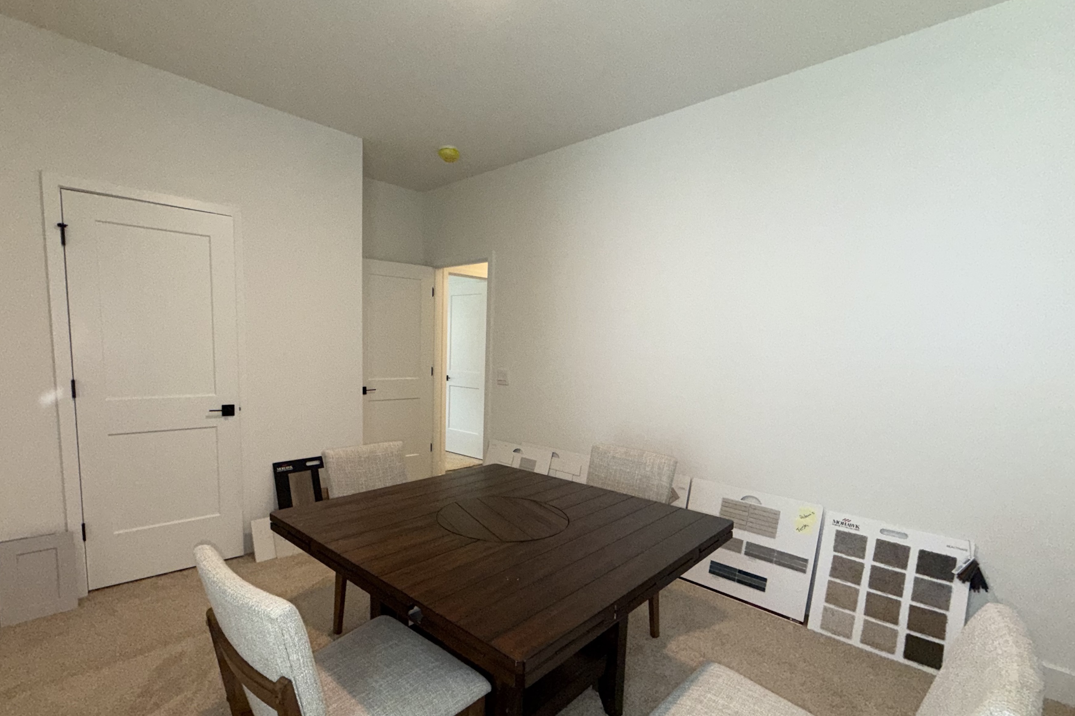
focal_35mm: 17
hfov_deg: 93.0
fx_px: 508
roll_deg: -1.4
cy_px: 402
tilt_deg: -6.7
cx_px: 486
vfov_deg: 70.2
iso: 160
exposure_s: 1/120
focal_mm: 2.22
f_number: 2.2
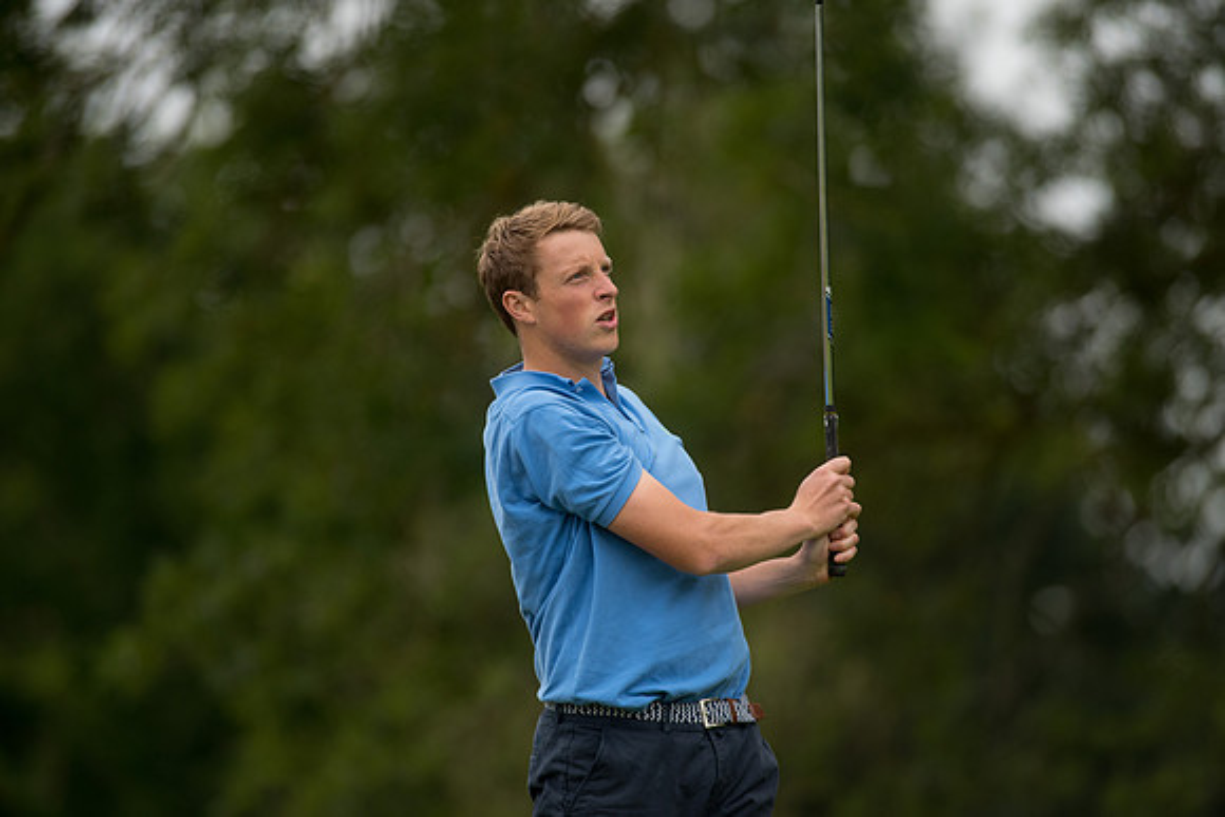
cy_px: 408
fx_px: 10210
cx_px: 612
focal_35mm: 300
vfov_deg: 4.6
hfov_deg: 6.9
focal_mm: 300
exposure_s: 1/2500
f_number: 4
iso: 800
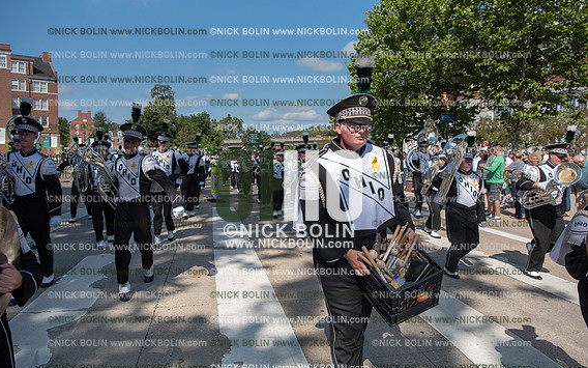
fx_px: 401
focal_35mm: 25
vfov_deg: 49.2
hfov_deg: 72.5
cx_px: 289
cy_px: 200
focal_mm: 24
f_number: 5
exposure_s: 1/4000
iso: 400
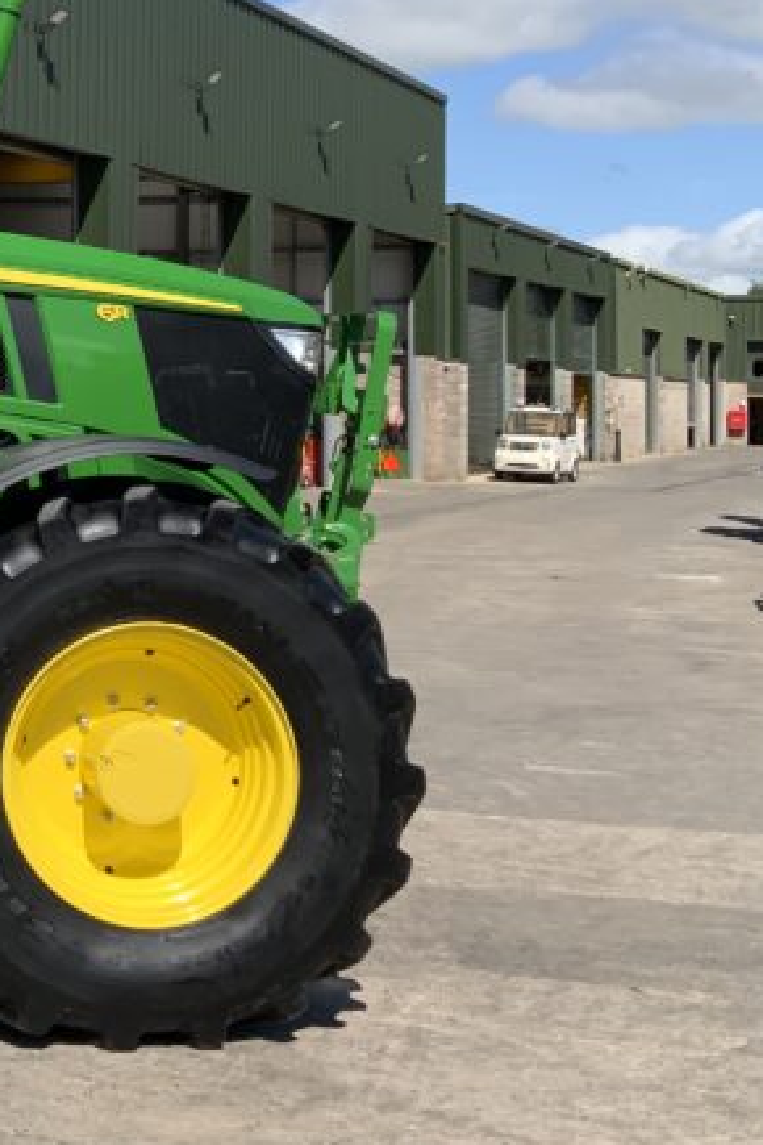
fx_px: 2257
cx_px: -263
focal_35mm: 71
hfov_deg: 17.8
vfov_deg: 28.1
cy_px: 290
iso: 16
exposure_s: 1/1786
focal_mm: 3
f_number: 1.8
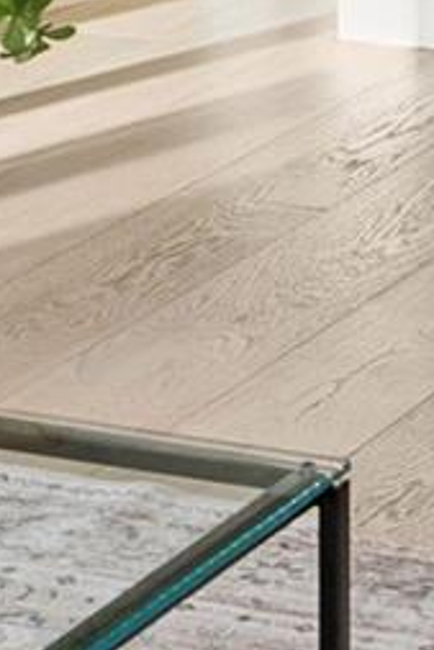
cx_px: 768
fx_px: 3593
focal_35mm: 199
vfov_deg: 9.4
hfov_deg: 6.8
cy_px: -809
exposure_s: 1/30
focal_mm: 42
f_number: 9
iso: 400
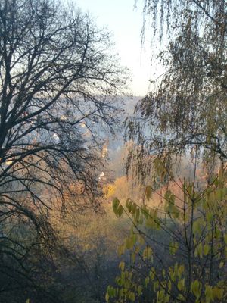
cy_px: 152
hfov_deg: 15.9
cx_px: 114
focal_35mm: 93
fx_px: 813
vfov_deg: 21.1
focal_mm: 16.5
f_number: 5.2
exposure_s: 1/100
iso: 125
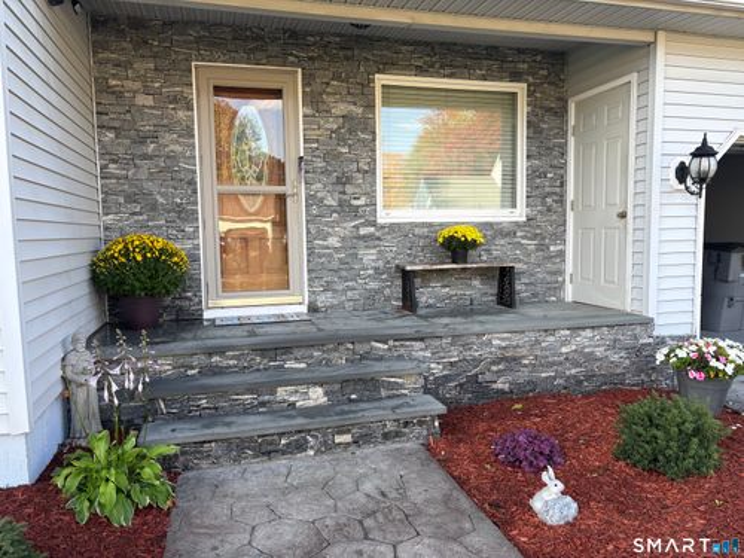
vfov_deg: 53.1
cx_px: 372
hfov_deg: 67.3
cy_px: 279
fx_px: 559
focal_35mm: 26
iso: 40
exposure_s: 1/279
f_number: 1.6
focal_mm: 5.96
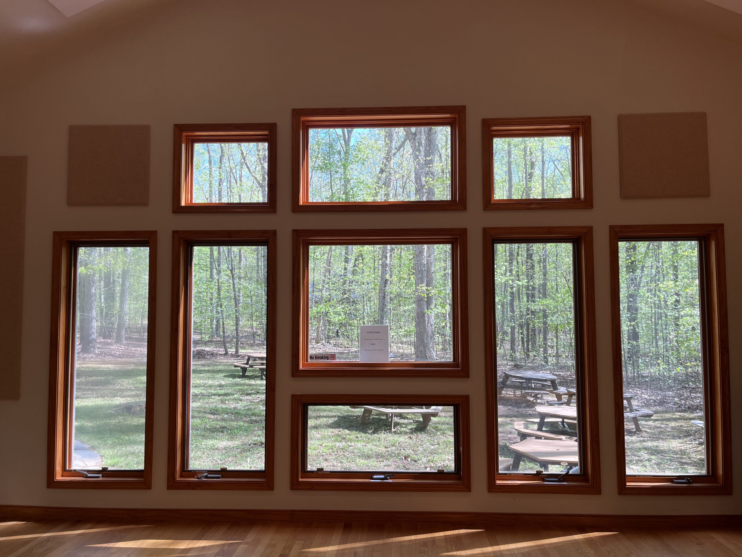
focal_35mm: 26
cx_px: 371
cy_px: 278
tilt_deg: +3.1
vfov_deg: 53.1
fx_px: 557
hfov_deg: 67.3
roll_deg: -0.2
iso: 40
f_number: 1.6
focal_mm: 5.1
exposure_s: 1/188
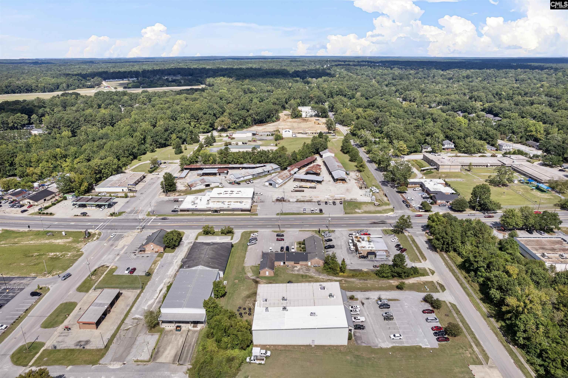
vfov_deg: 57.2
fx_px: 347
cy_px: 189
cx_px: 284
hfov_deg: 78.6
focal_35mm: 22
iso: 100
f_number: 2.8
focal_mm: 8.38
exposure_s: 1/5000
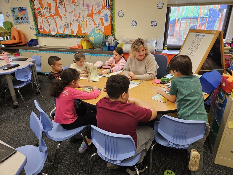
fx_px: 155
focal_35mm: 23
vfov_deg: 58.9
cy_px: 88
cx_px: 116
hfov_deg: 73.9
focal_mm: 5.4
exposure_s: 1/120
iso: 160
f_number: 1.8
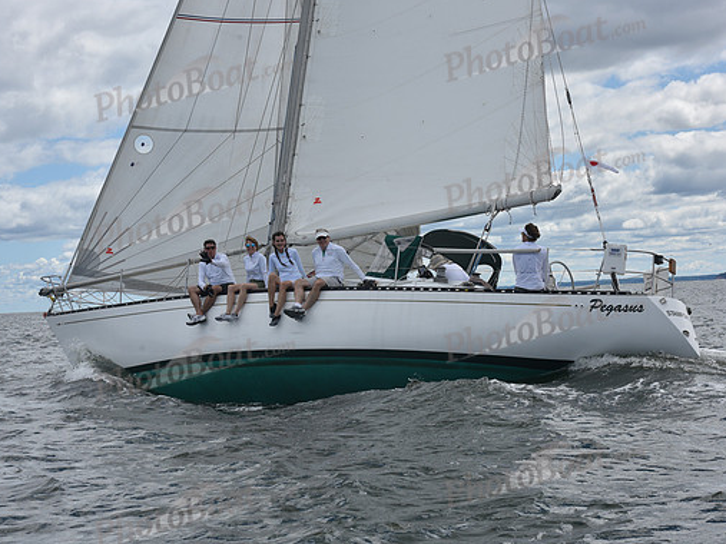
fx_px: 1615
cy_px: 271
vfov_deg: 19.1
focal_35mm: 77
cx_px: 371
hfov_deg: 25.3
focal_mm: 70
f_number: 10
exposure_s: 1/800
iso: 250
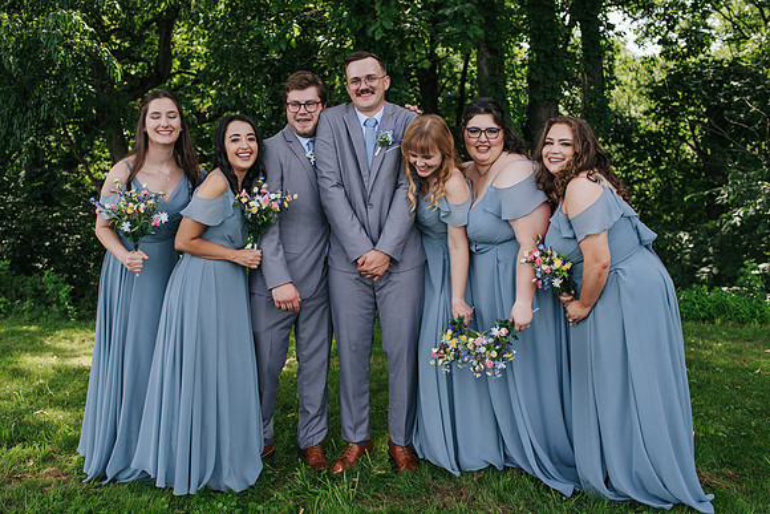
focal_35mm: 37
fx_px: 791
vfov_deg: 36.0
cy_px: 247
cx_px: 366
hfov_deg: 51.9
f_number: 3.2
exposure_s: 1/400
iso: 125
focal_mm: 35
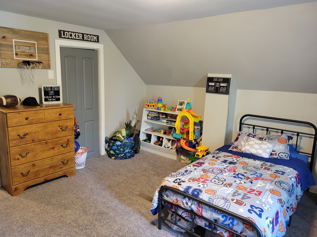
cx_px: 158
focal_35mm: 26
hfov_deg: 67.3
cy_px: 118
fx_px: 238
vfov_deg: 53.1
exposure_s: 1/40
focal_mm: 5.4
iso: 500
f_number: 1.8
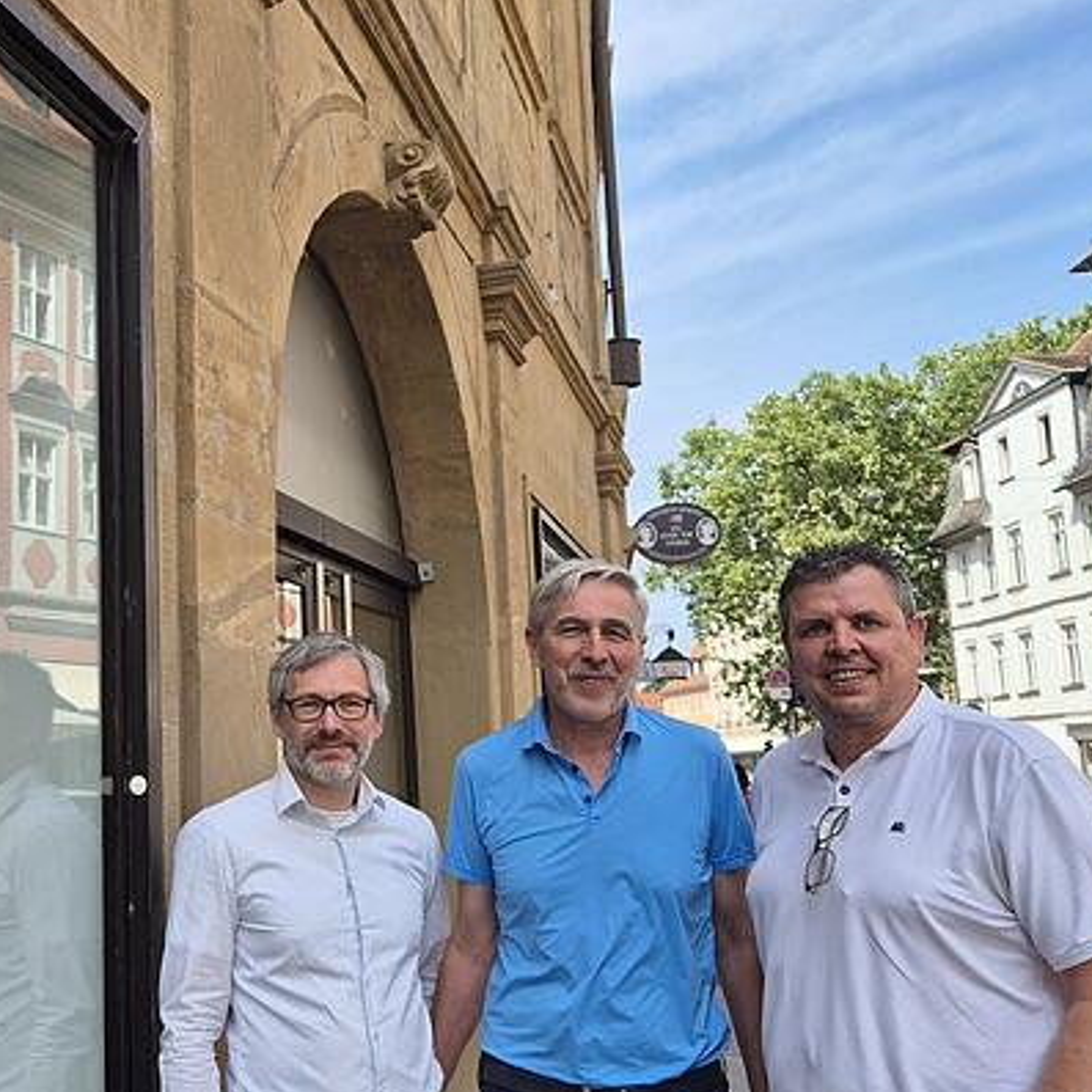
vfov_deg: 40.9
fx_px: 1463
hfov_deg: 39.6
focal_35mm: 41
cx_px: 250
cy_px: 572
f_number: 1.8
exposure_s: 1/992
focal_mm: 5.4
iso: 25
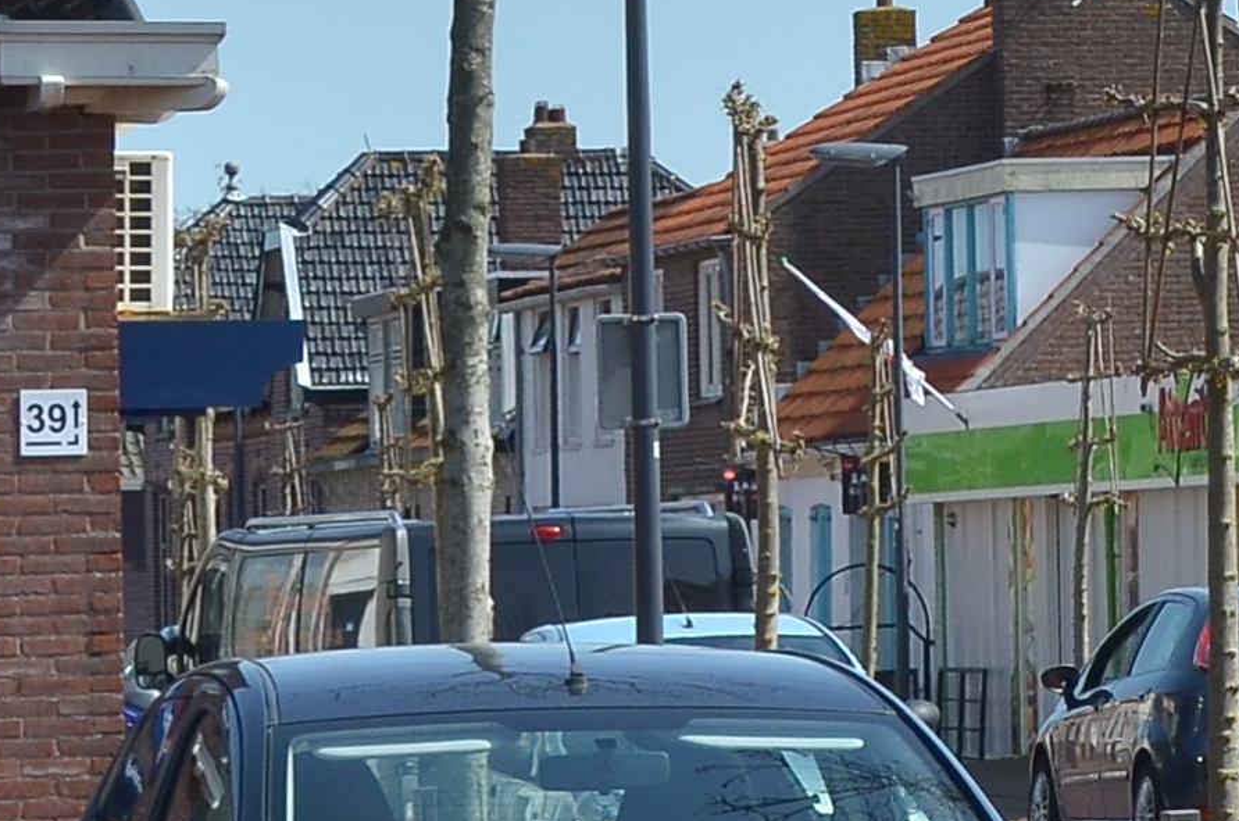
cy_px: 26
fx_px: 10820
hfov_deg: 6.4
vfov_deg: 4.3
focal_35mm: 315
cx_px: 2538
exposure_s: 1/320
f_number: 10
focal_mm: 38
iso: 200
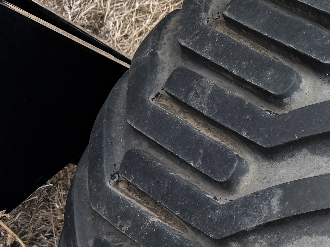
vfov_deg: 17.4
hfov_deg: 21.9
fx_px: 782
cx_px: 405
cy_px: 264
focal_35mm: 82
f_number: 1.78
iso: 80
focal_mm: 6.76
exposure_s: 1/584
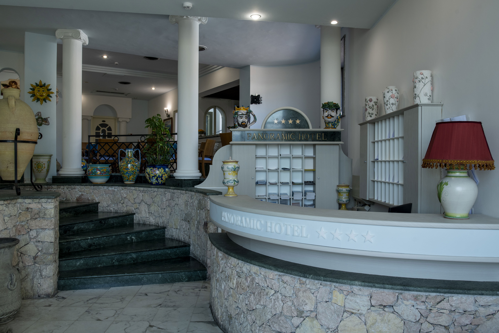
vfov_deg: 46.4
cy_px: 166
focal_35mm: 28
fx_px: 388
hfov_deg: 65.5
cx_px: 250
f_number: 8
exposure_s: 1/25
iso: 250
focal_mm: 28
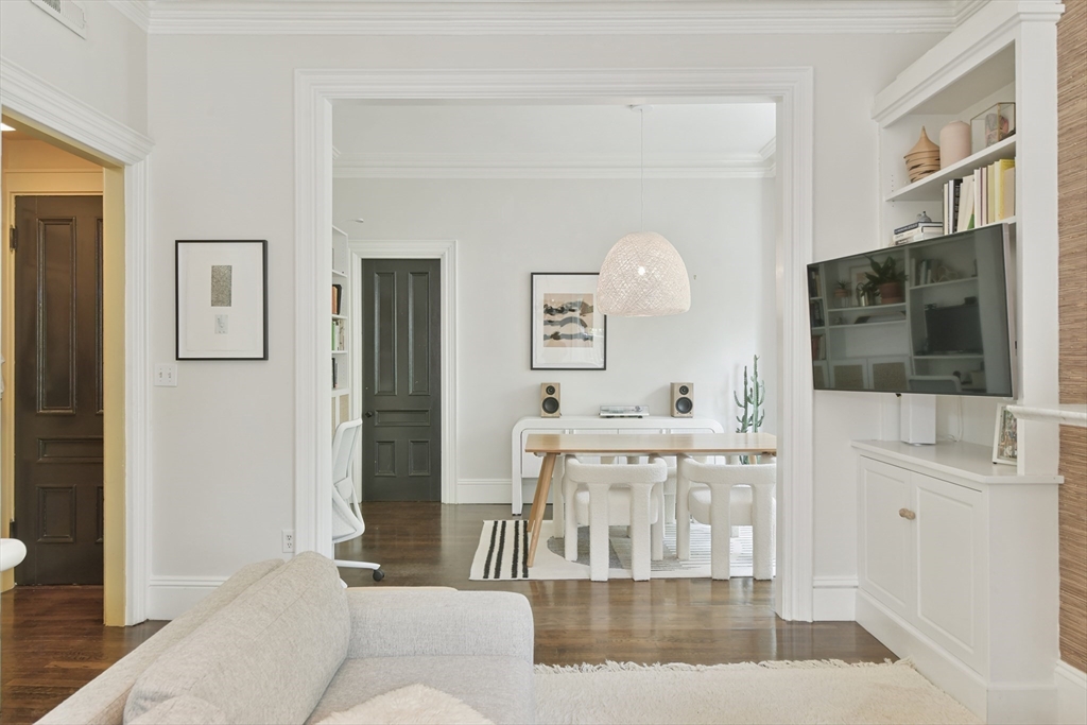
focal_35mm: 24
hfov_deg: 73.7
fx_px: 725
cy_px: 362
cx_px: 544
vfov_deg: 53.1
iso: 640
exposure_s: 1/10
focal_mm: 24
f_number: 9
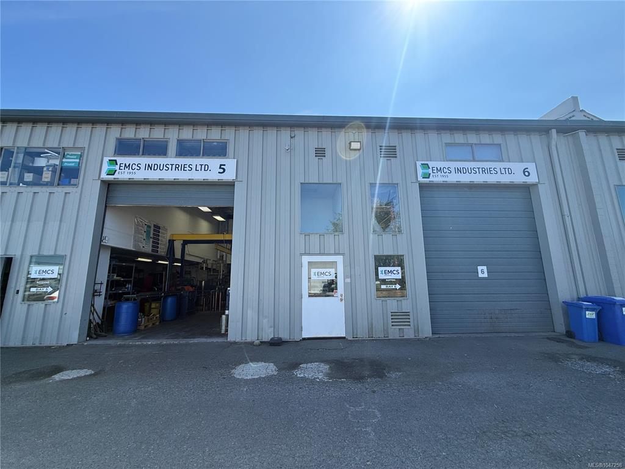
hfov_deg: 102.1
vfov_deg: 85.7
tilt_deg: +10.4
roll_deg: +0.4
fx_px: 253
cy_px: 234
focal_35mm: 14
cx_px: 312
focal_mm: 2.22
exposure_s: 1/876
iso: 50
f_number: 2.2
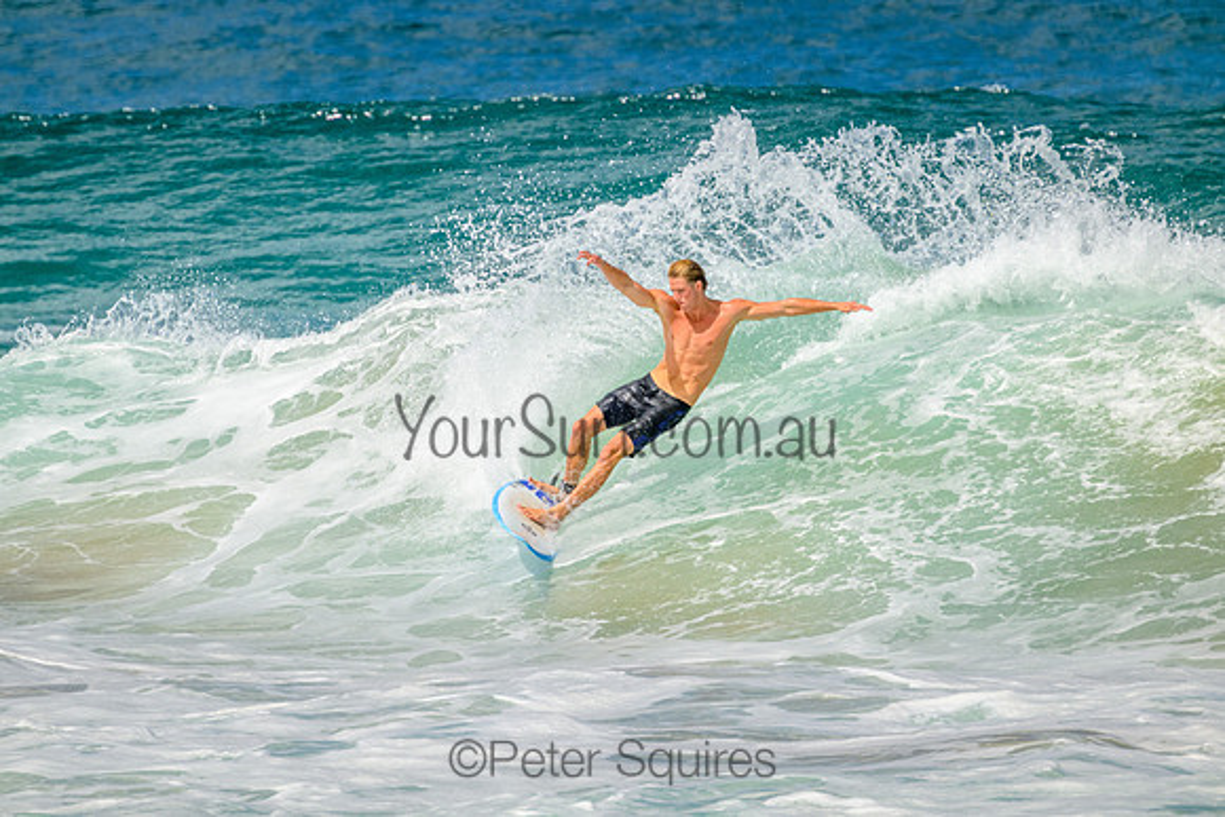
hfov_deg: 2.6
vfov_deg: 1.7
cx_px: 612
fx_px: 27227
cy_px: 408
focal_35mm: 800
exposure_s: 1/2000
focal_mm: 800
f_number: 11
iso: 640
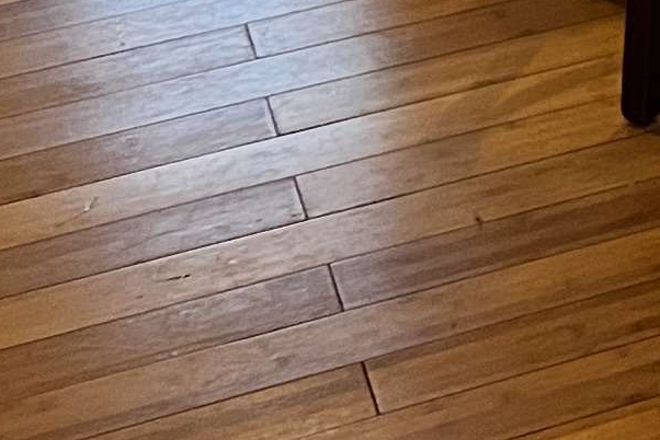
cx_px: 1932
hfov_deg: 9.2
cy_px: -802
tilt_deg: -12.0
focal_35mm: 181
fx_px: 3320
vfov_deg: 6.9
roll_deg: +0.9
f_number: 1.5
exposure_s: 1/60
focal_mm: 5.7
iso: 250
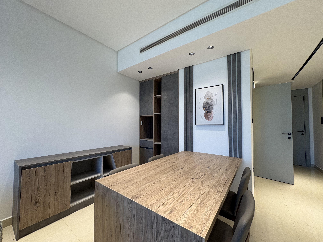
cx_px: 162
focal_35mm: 14
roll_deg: +0.1
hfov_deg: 102.1
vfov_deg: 85.7
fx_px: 131
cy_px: 121
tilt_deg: +1.7
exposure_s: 1/100
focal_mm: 2.22
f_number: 2.2
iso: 100
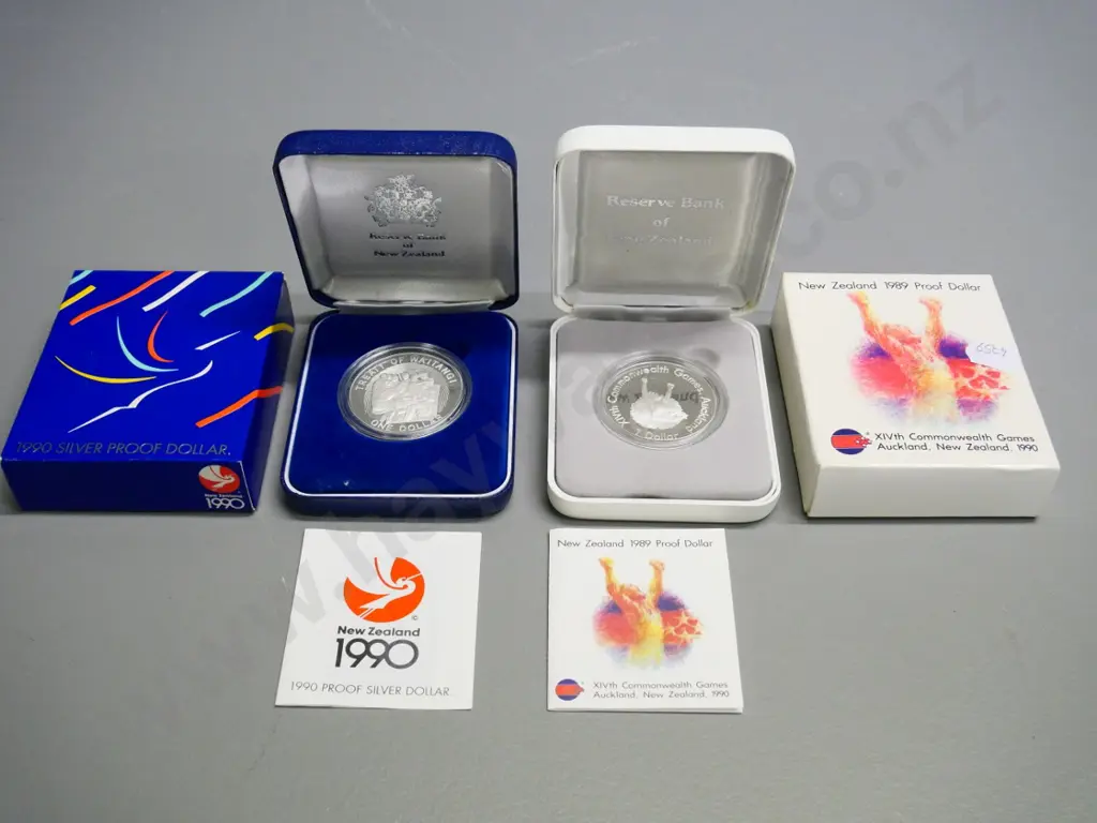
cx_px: 548
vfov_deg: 36.0
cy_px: 412
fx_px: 1268
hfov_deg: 46.8
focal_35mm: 40
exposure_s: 1/200
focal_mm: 20
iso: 3200
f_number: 5.6
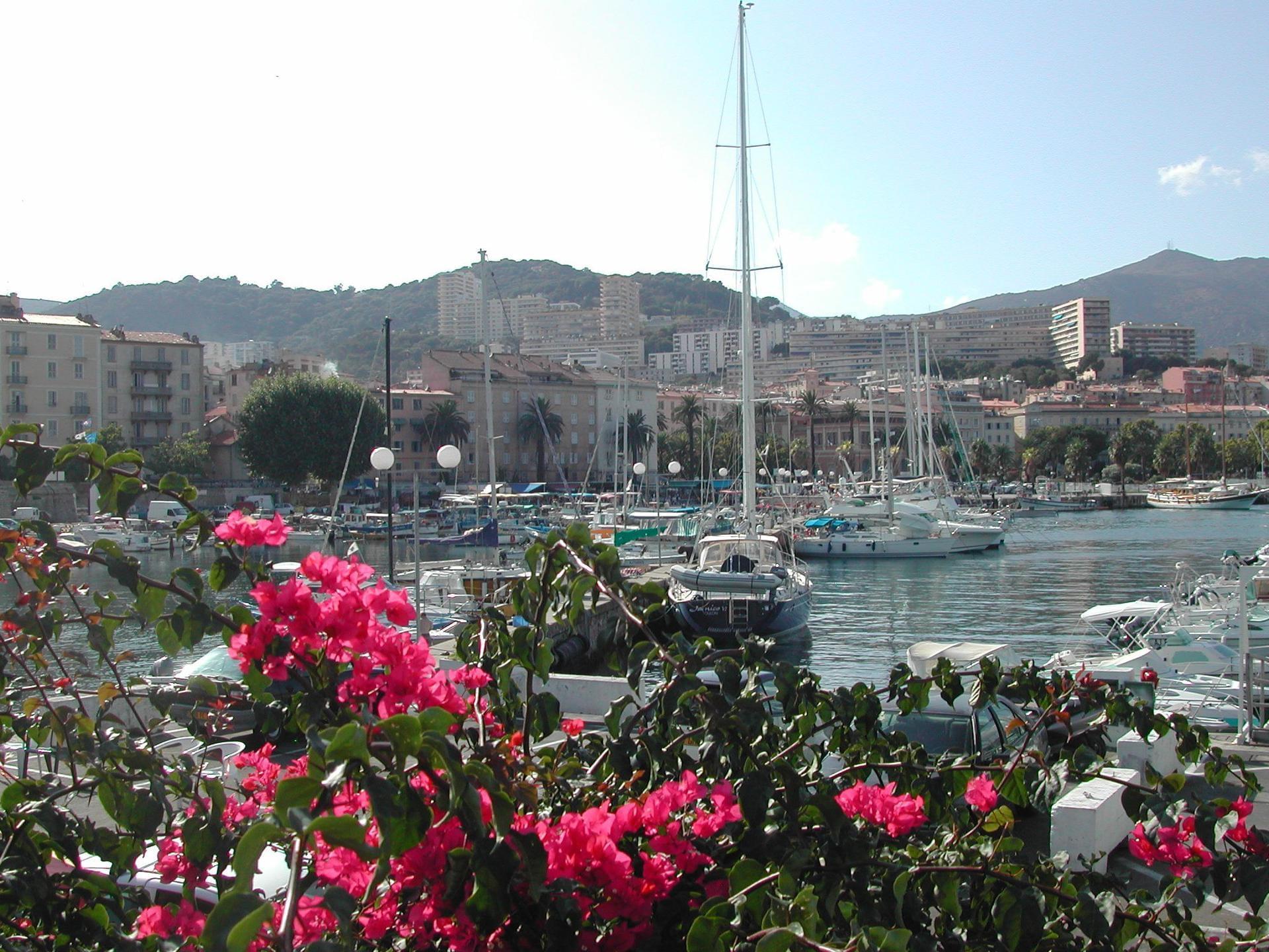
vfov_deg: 37.7
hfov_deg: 49.0
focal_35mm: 38
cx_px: 634
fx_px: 1393
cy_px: 476
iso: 100
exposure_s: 1/241
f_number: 7.6
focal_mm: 8
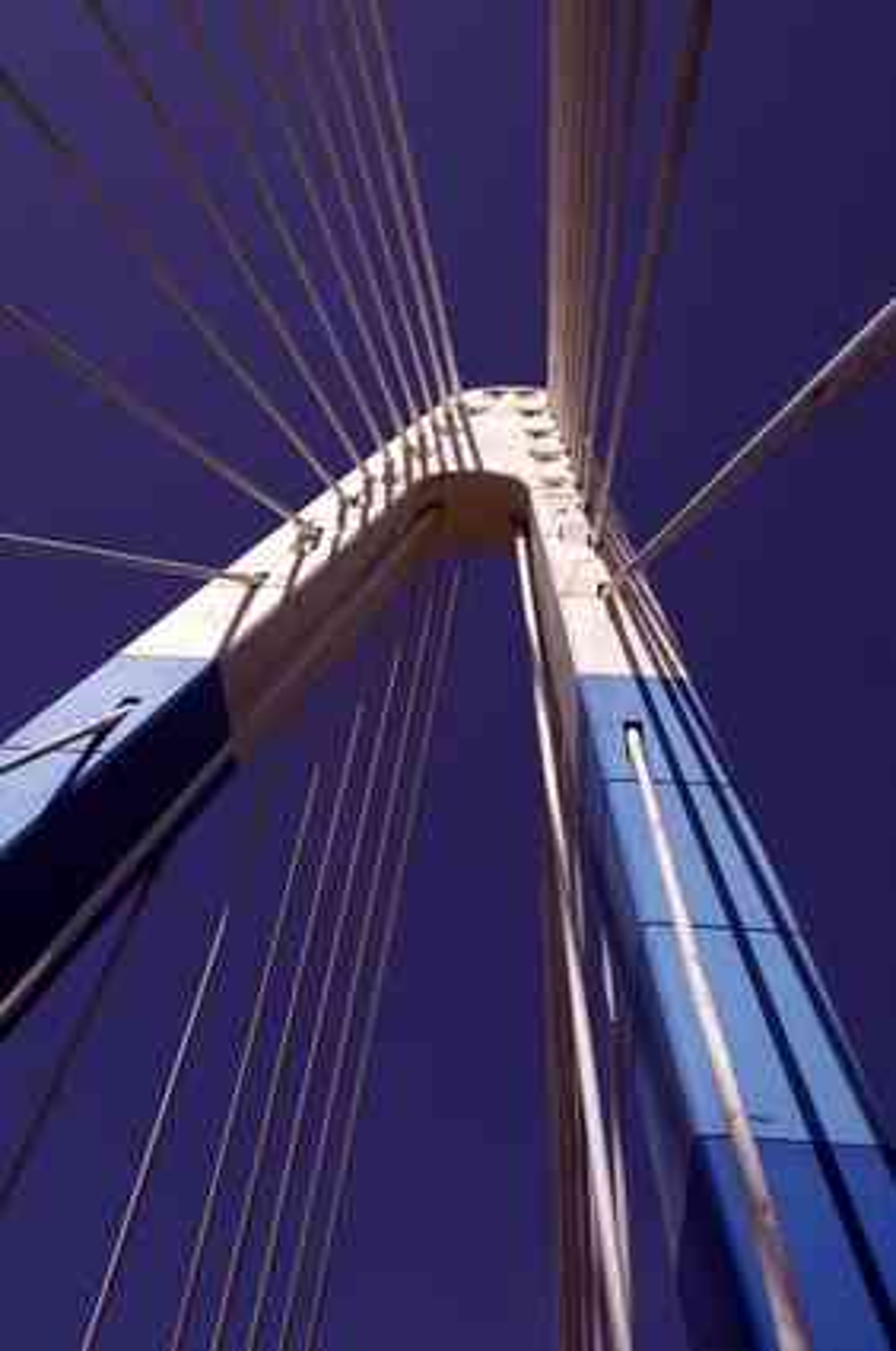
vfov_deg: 53.2
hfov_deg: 36.8
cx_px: 448
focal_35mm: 36
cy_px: 676
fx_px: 1348
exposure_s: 1/750
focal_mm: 24
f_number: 8
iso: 100
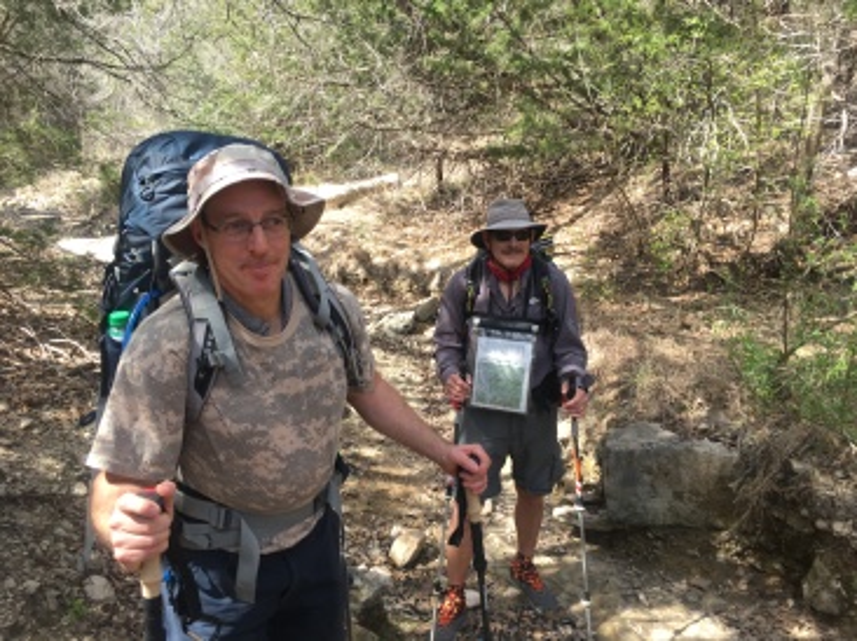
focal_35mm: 29
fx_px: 717
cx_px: 428
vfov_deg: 48.2
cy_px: 320
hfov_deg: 61.7
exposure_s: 1/176
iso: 25
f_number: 2.2
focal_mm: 4.15
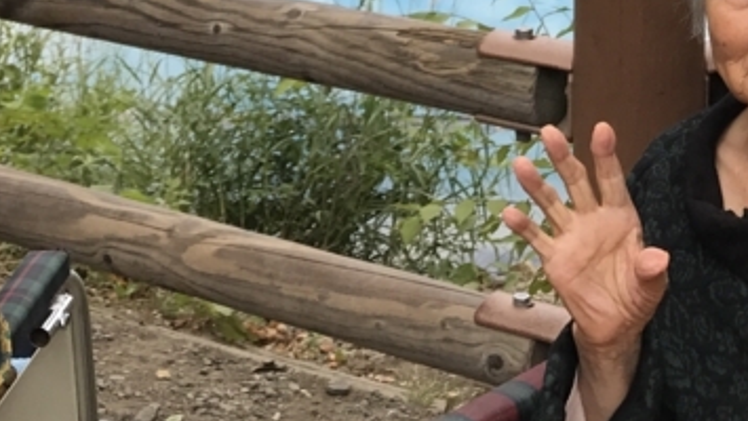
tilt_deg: -7.1
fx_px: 1746
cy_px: -280
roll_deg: -0.6
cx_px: 664
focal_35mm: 88
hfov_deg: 23.6
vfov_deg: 12.8
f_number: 1.8
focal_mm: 3.99
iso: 20
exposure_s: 1/431
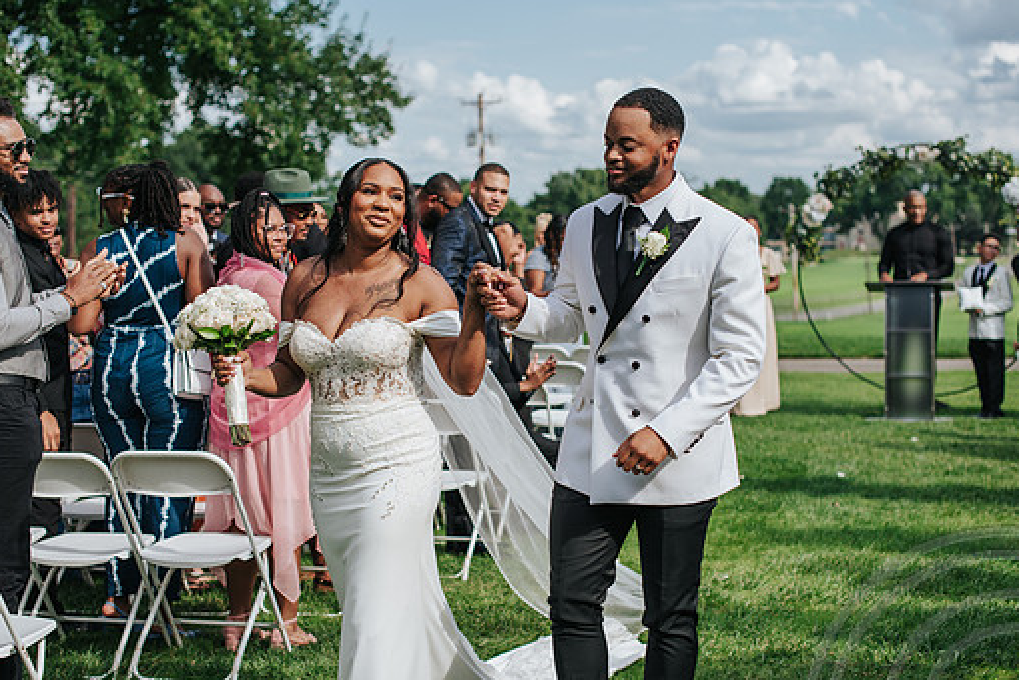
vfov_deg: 23.8
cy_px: 382
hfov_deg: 35.0
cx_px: 493
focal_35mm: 57
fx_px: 1614
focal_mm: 50
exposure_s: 1/1600
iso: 180
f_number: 3.2
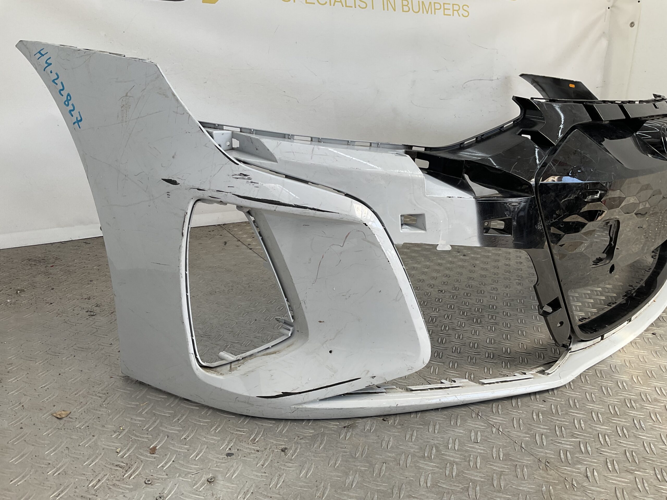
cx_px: 334
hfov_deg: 61.7
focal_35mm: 29
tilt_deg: -18.1
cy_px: 250
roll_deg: -4.1
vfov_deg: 48.2
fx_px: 559
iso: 16
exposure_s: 1/245
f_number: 1.8
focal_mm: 3
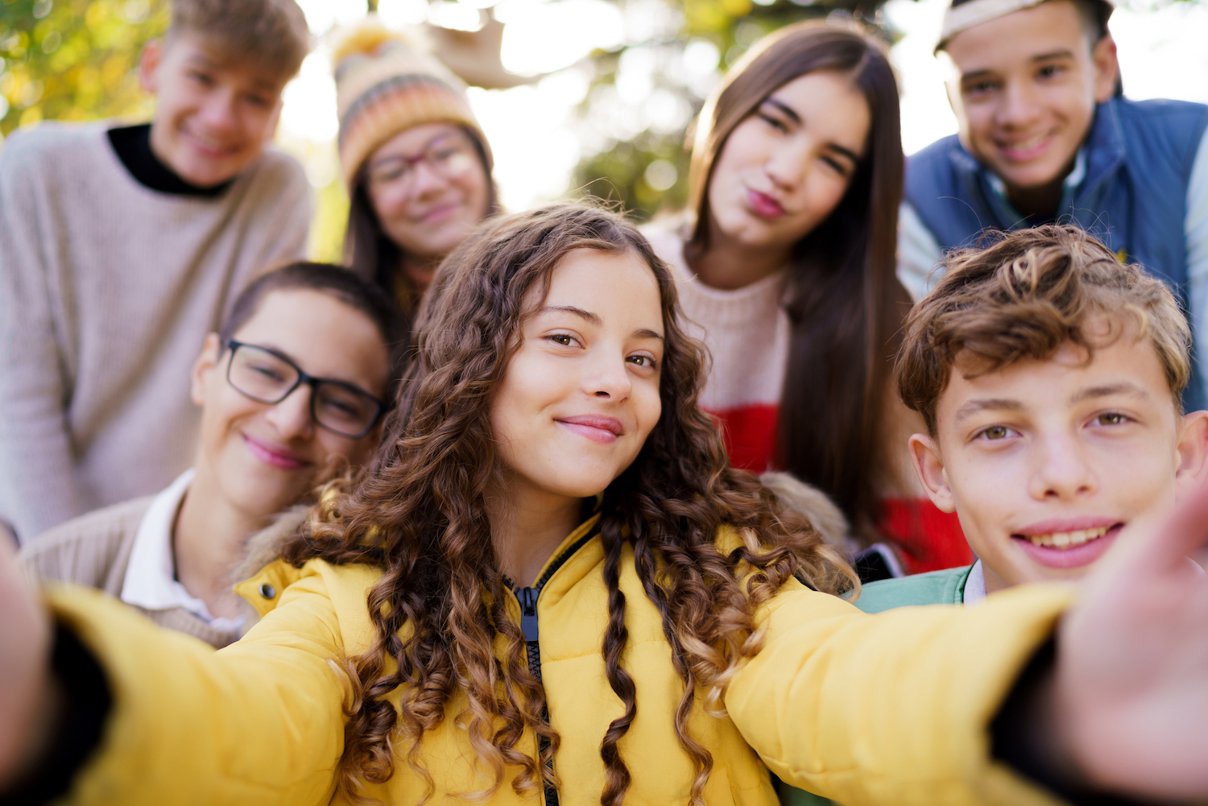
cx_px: 604
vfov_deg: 37.9
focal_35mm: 35
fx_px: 1175
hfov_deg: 54.4
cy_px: 403
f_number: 1.6
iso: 100
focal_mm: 35
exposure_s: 1/500
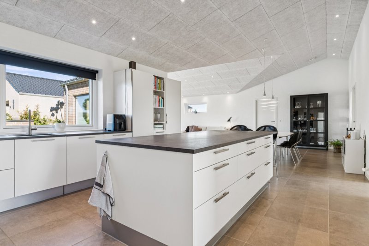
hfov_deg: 85.4
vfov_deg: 63.2
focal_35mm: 20
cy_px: 123
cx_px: 184
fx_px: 200
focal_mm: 19.5
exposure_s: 1/30
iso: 250
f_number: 8
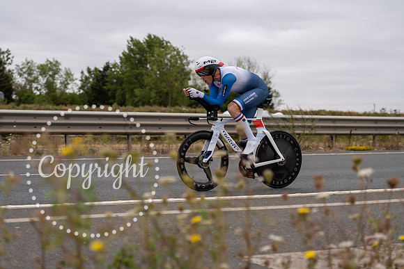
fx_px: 786
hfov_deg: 28.8
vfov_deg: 19.5
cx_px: 202
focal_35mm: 70
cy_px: 134
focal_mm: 70
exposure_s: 1/800
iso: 100
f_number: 3.5
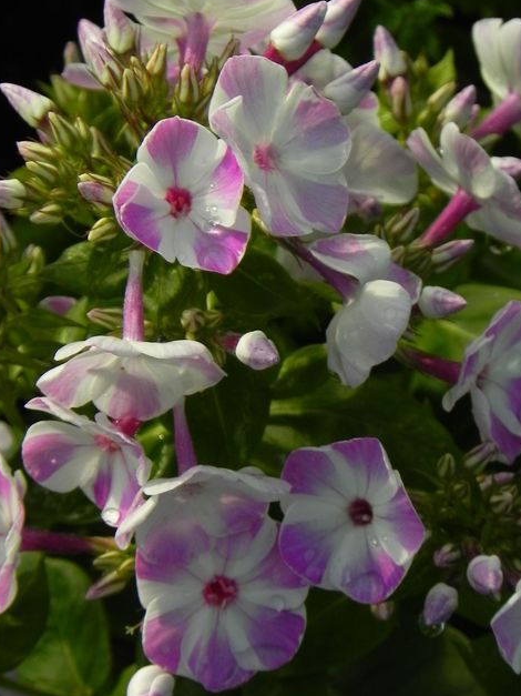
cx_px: 285
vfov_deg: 6.3
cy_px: 363
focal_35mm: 315
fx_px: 6324
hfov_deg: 4.7
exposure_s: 1/1000
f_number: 5
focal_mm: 44
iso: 160
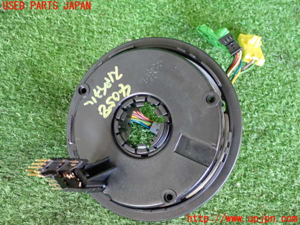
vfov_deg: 27.0
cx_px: 150
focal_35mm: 54
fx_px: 468
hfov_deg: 35.5
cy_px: 112
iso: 800
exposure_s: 1/40
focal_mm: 9.65
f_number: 3.3
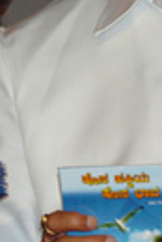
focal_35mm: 863
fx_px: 5811
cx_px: 132
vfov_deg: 2.4
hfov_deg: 1.6
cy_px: 47
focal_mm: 125
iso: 400
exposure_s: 1/200
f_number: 5.6
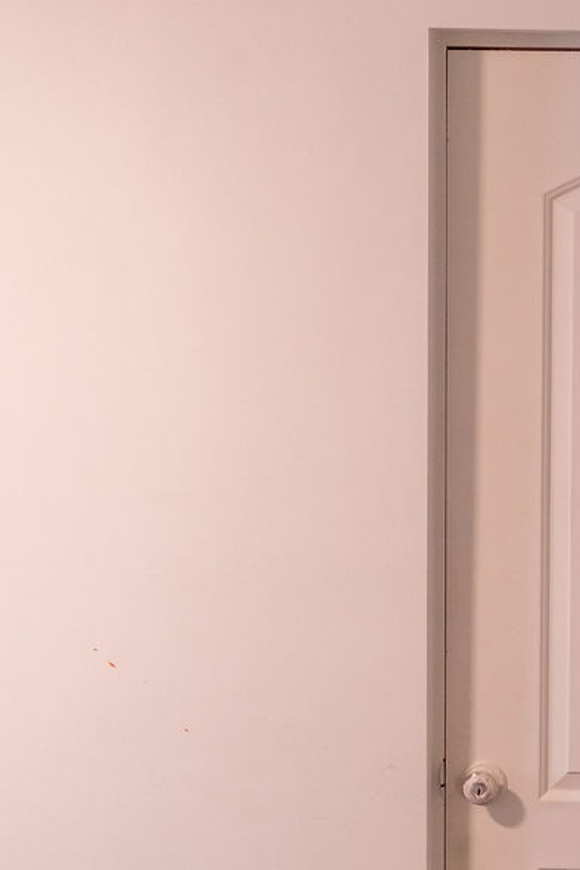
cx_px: 720
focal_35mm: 91
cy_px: 604
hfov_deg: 14.5
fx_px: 2199
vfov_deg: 22.3
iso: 1000
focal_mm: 35
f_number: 2.5
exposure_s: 1/250
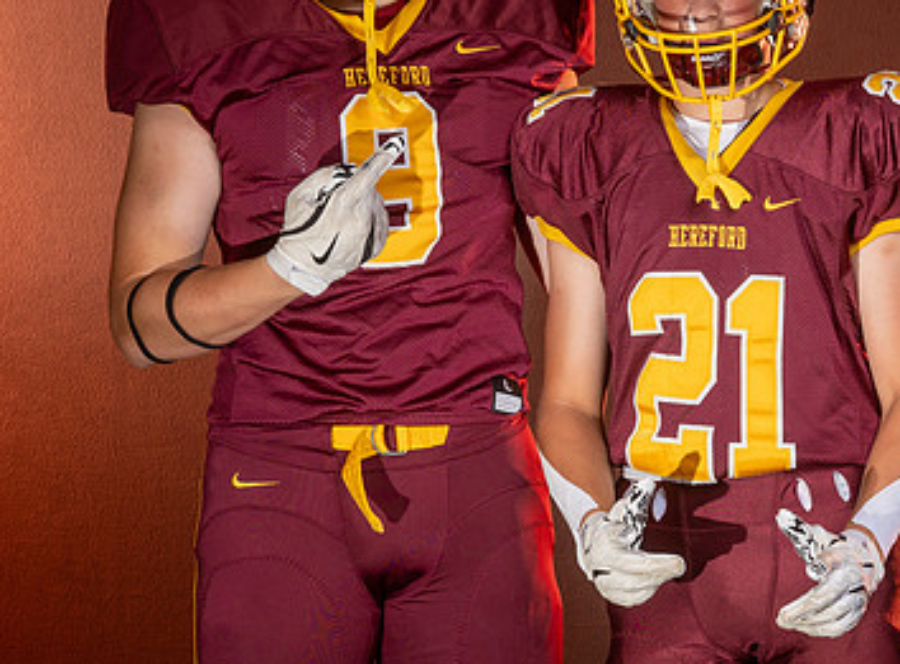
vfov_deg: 6.5
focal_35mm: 226
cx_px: 547
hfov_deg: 8.8
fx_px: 5840
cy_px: 188
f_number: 8
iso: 80
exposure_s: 1/200
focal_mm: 90
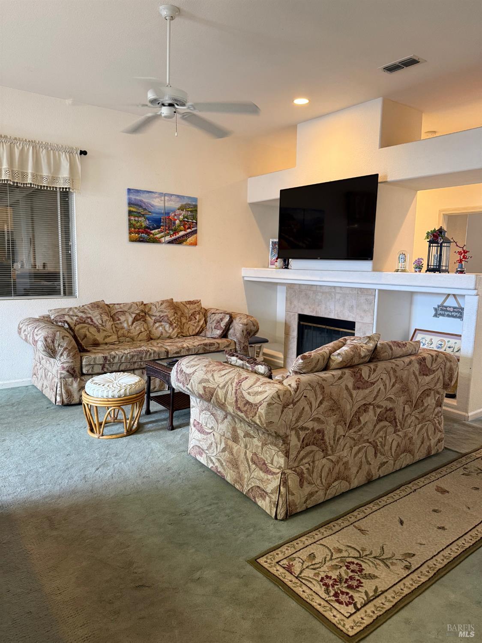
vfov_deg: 71.6
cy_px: 322
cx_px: 241
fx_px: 445
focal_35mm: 24
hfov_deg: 56.8
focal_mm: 6.76
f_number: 1.78
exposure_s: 1/60
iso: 250
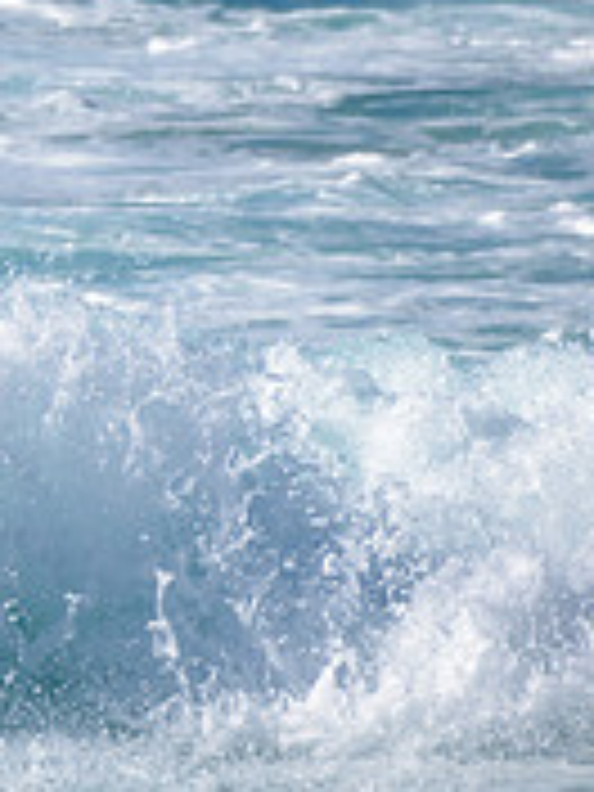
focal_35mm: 1942
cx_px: -641
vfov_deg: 1.0
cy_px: 215
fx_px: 44432
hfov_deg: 0.8
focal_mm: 500
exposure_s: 1/2000
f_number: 5.6
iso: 140
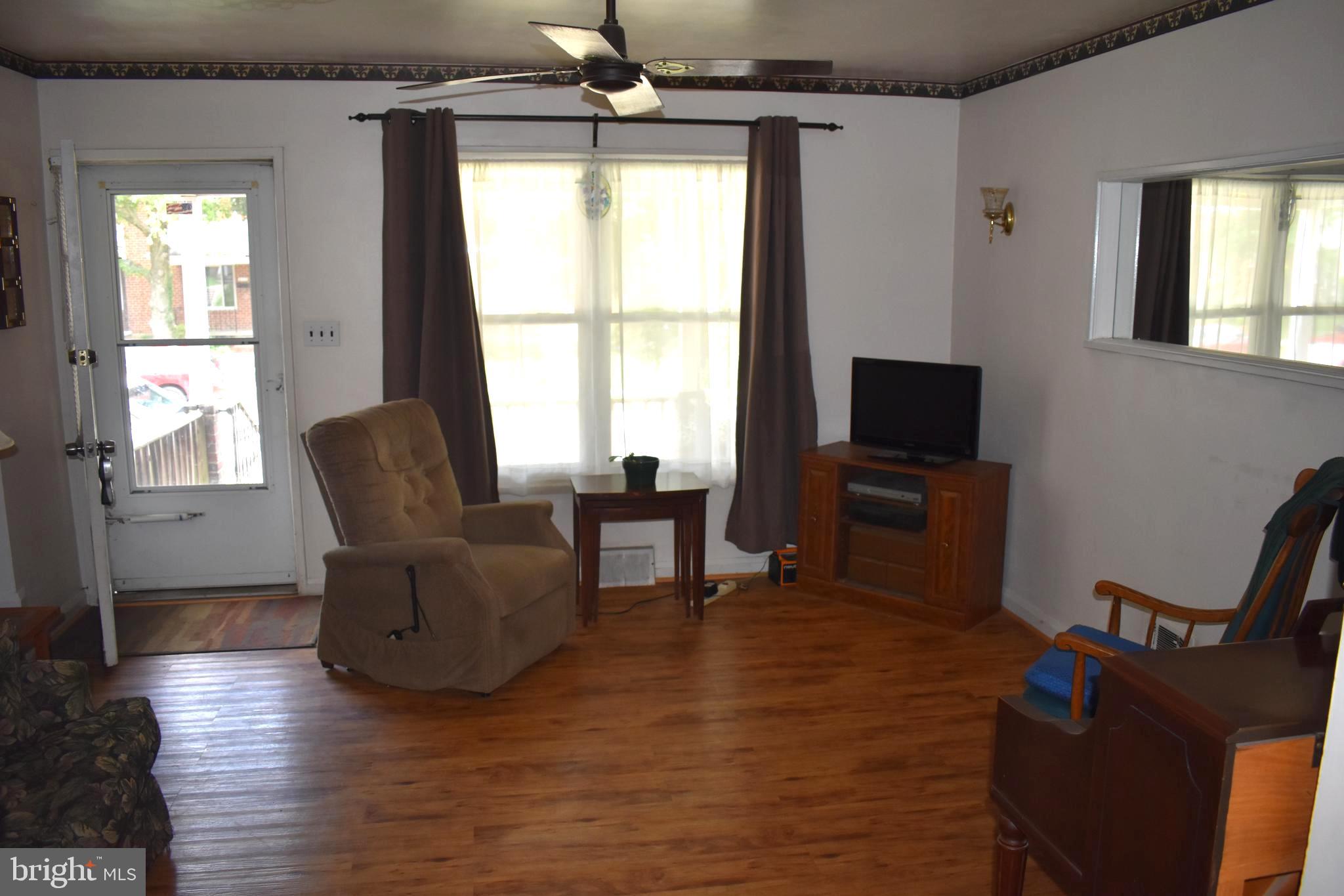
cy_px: 448
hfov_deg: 67.4
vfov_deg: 47.9
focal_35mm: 27
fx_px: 1008
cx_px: 672
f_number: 3.5
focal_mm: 18
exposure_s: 1/160
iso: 800
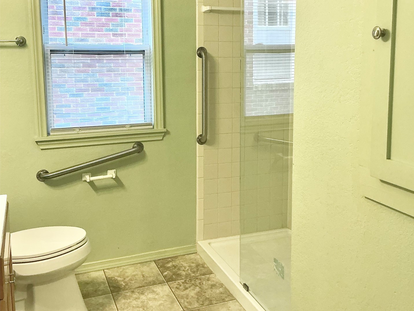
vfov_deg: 36.5
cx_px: 208
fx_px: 466
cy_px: 110
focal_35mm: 39
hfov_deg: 47.9
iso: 80
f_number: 1.8
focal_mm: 3
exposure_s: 1/60
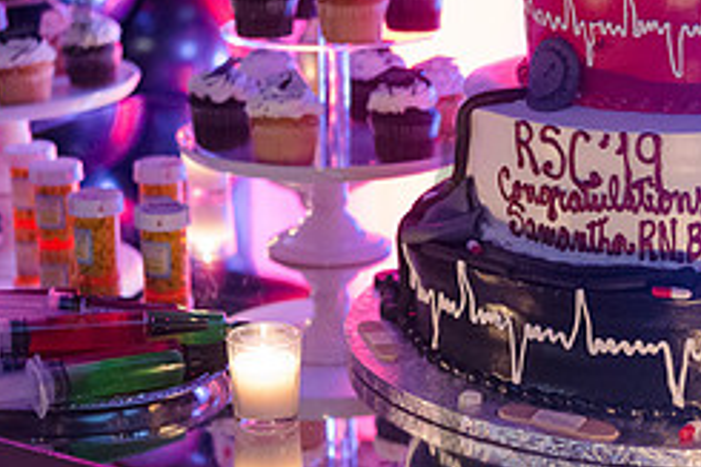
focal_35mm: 83
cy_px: 142
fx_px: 1615
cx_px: 449
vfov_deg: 16.4
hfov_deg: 24.4
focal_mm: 35
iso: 4000
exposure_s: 1/125
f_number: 2.8
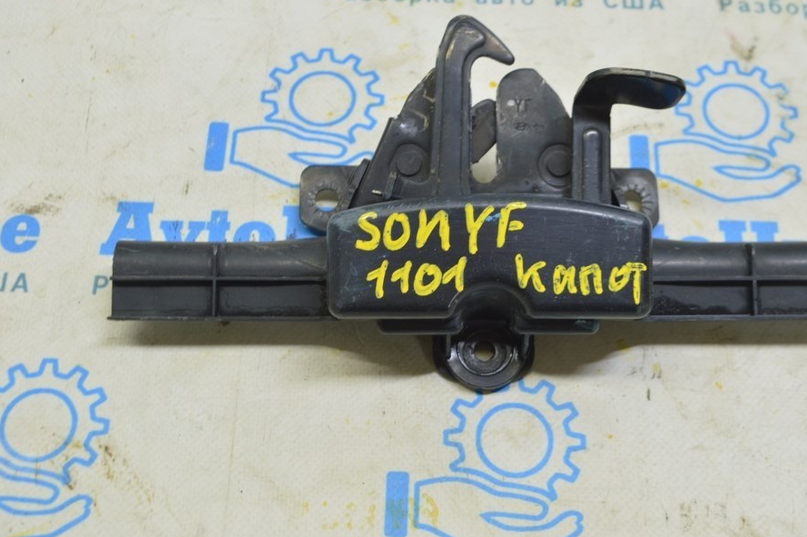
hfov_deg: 37.2
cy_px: 239
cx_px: 416
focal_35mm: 54
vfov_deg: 25.2
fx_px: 1200
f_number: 5.6
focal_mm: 31
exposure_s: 1/20
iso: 400
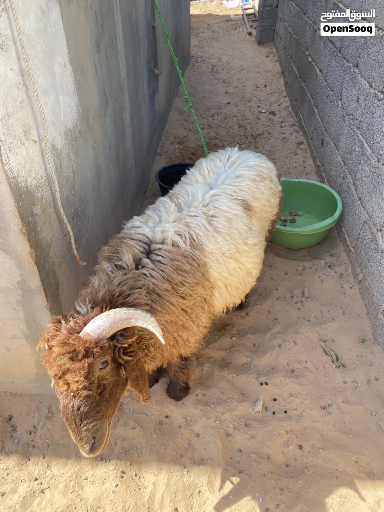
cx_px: 192
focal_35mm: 26
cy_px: 256
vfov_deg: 67.3
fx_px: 385
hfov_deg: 53.1
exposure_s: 1/477
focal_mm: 4.25
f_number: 1.8
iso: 32
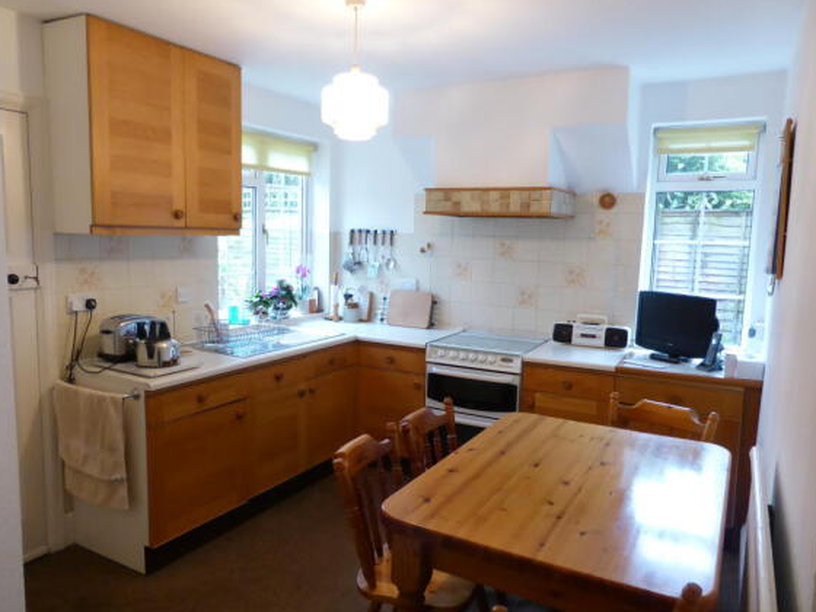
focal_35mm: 25
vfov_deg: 54.9
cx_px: 396
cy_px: 313
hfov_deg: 69.4
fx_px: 589
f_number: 3.3
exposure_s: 1/40
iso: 400
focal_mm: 4.3
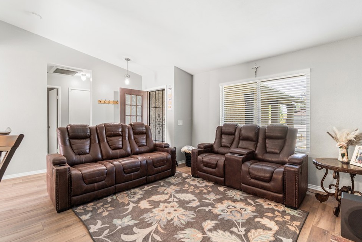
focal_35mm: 16
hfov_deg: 96.7
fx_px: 161
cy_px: 122
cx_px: 185
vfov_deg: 73.7
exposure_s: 1/4
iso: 320
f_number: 7.1
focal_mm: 10
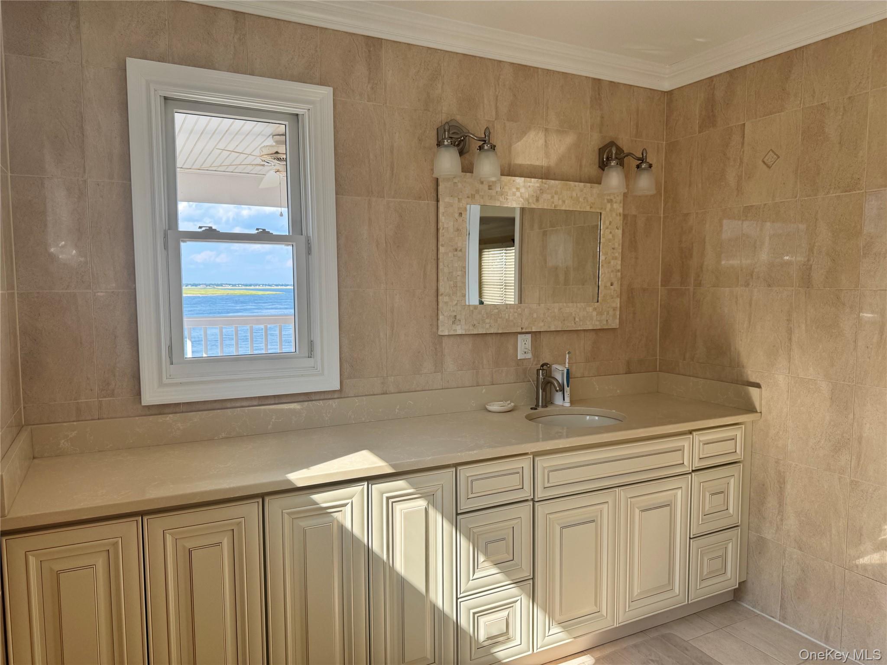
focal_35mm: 24
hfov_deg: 71.6
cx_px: 444
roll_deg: +2.0
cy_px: 332
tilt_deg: -2.5
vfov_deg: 56.8
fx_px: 615
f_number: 1.78
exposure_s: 1/562
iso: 80
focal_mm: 6.76
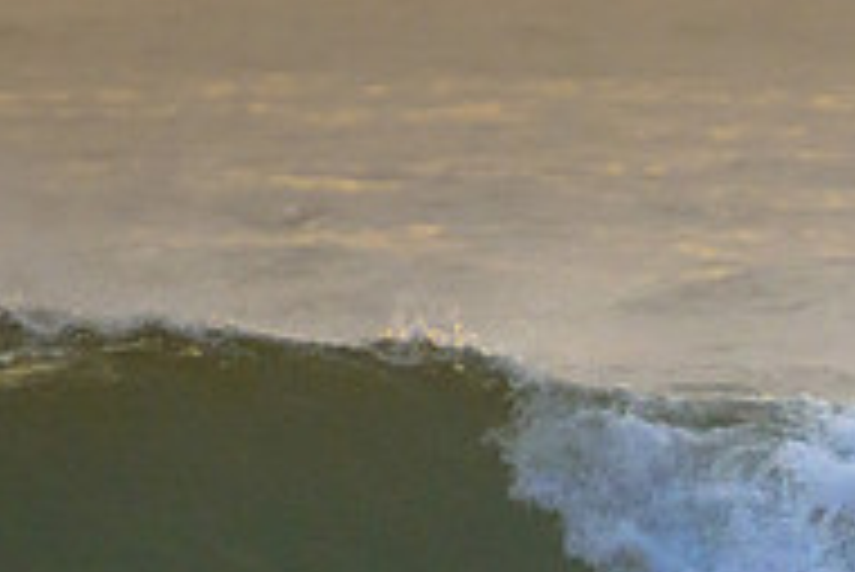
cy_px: 561
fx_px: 39929
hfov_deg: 1.2
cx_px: 1184
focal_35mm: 1680
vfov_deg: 0.8
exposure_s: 1/2000
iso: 1250
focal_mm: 400
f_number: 5.6
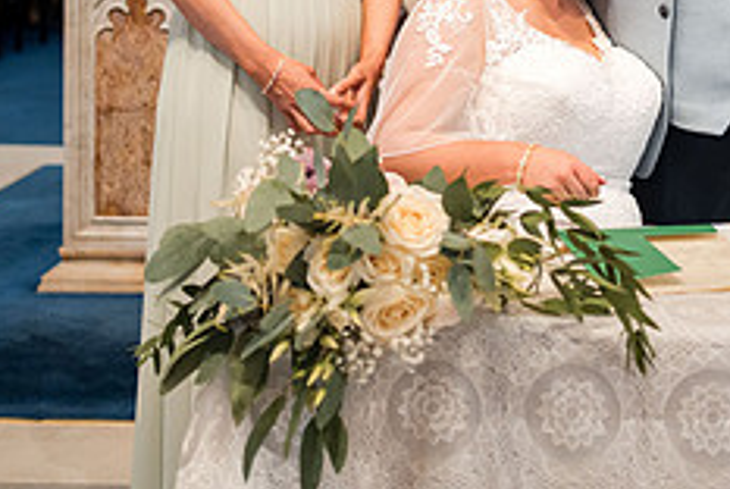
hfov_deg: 22.9
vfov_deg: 15.3
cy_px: -80
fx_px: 1766
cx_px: 617
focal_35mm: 87
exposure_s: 1/250
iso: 2000
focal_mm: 35
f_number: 2.2
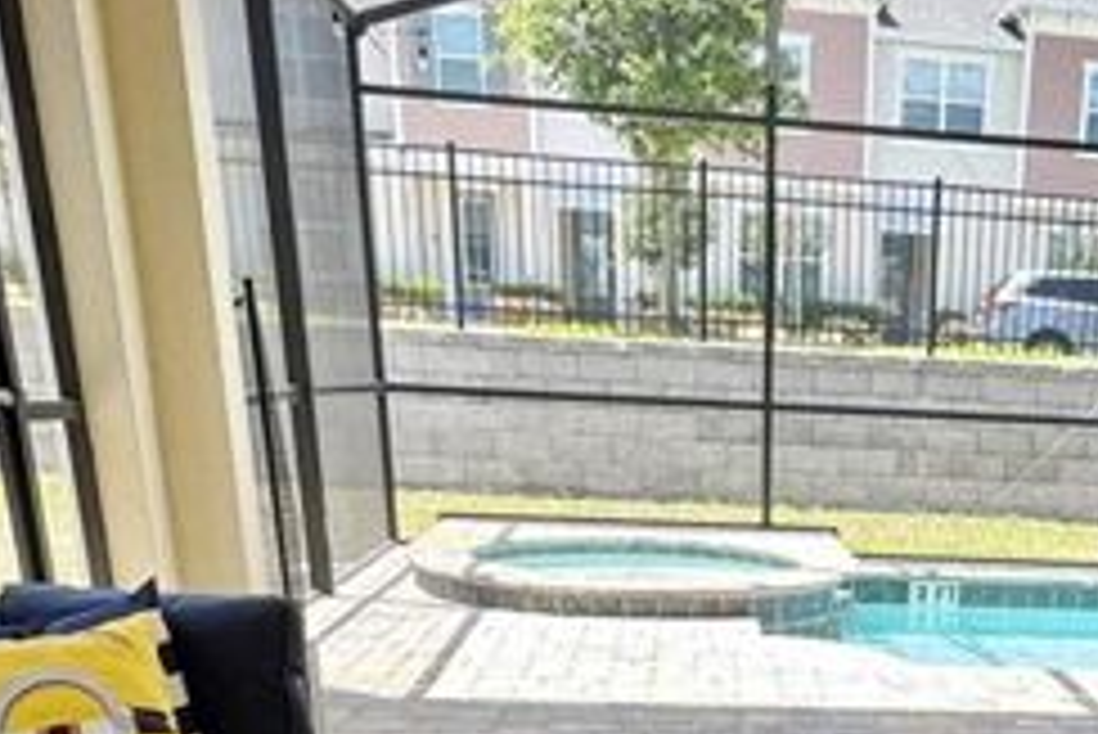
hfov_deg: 43.7
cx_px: 911
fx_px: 1282
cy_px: 955
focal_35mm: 42
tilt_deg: -22.3
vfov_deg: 26.9
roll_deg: +1.1
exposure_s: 1/99
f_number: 2.2
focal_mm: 2.22
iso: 64
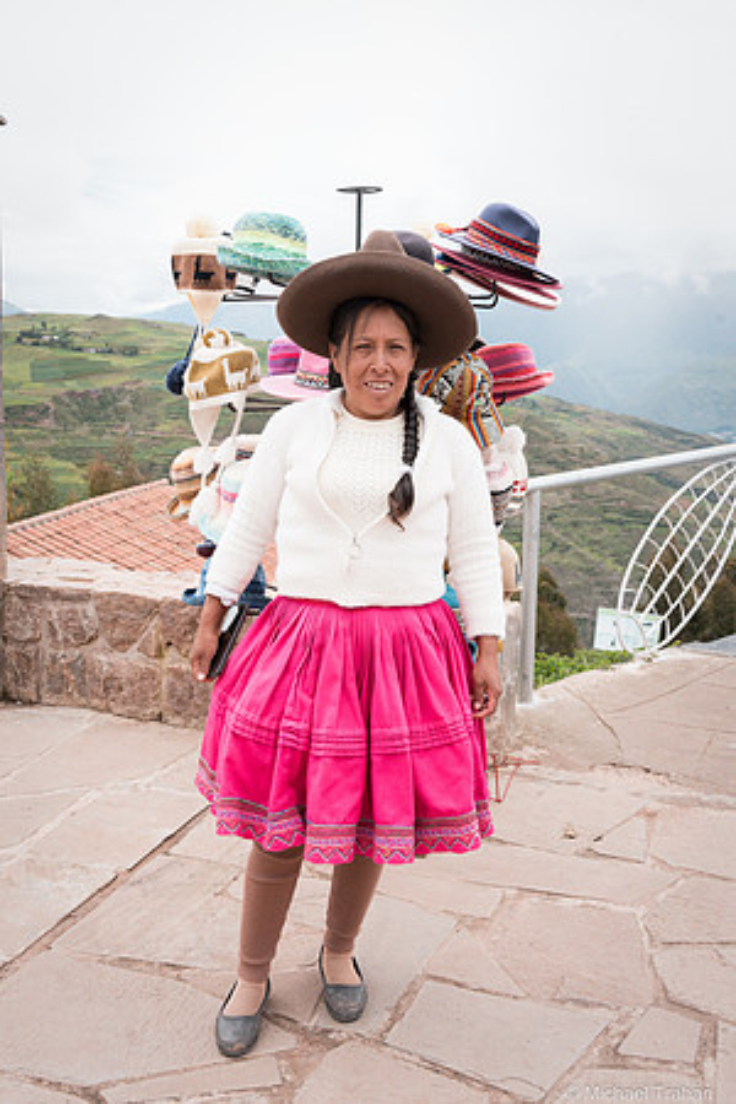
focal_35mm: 38
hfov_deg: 35.1
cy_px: 552
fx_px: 1165
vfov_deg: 50.7
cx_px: 368
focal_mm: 38
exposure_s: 1/160
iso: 160
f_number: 8
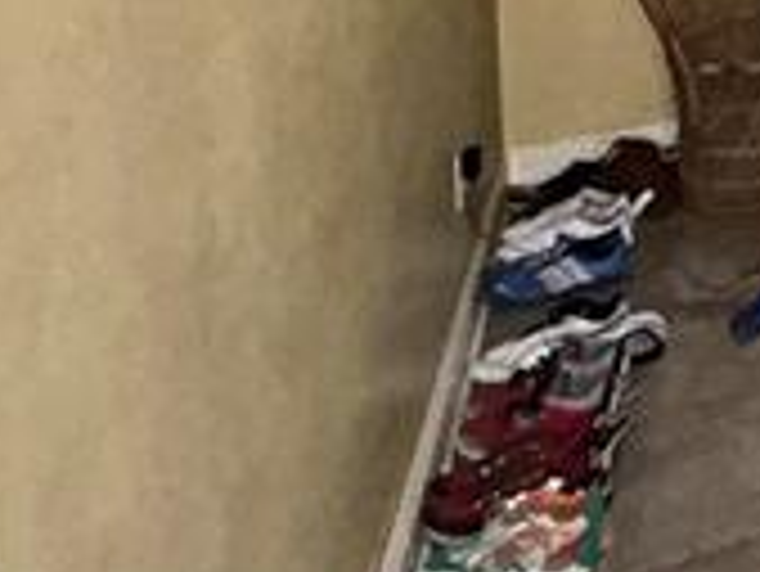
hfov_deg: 22.7
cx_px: 1331
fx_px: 1164
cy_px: -230
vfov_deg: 23.4
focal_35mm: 53
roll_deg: -0.8
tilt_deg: -6.2
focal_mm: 2.22
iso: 250
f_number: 2.2
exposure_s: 1/30
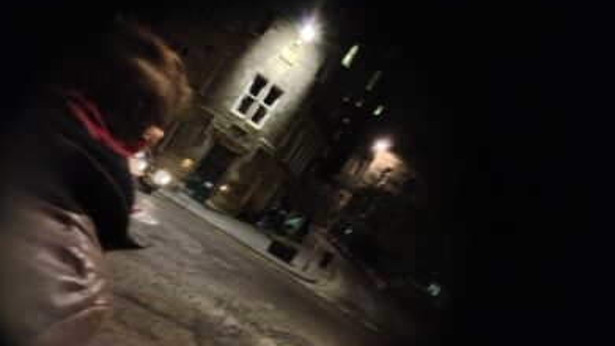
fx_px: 636
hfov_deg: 51.6
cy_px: 168
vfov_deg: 30.4
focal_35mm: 39
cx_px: 302
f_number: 2.4
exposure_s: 1/15
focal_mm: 4.28
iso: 800
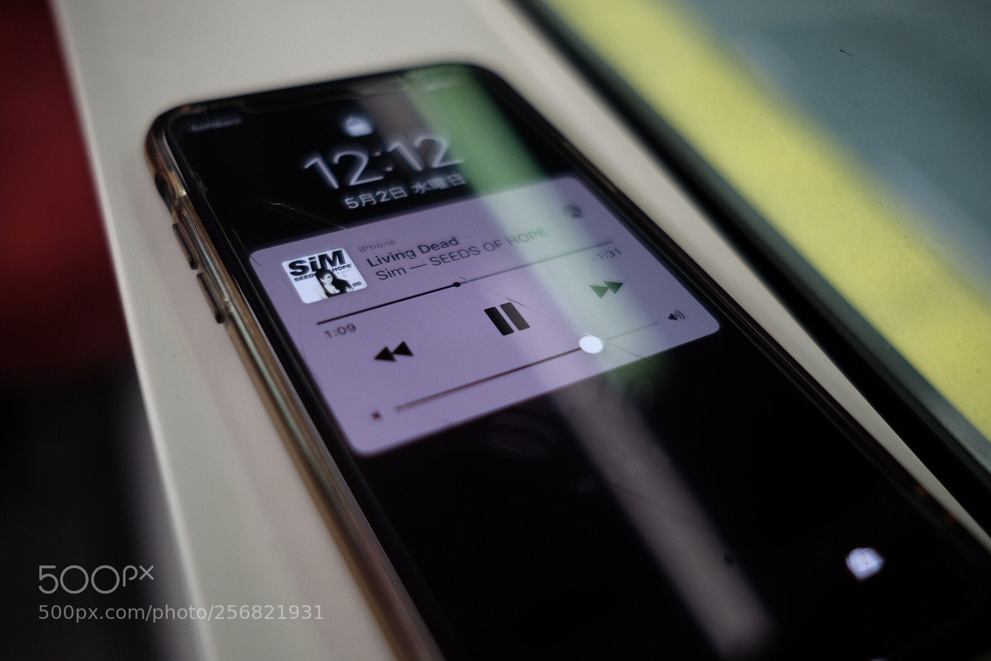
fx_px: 963
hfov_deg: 54.4
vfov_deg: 37.9
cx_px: 496
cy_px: 330
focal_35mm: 35
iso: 500
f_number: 2
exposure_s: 1/250
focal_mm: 23
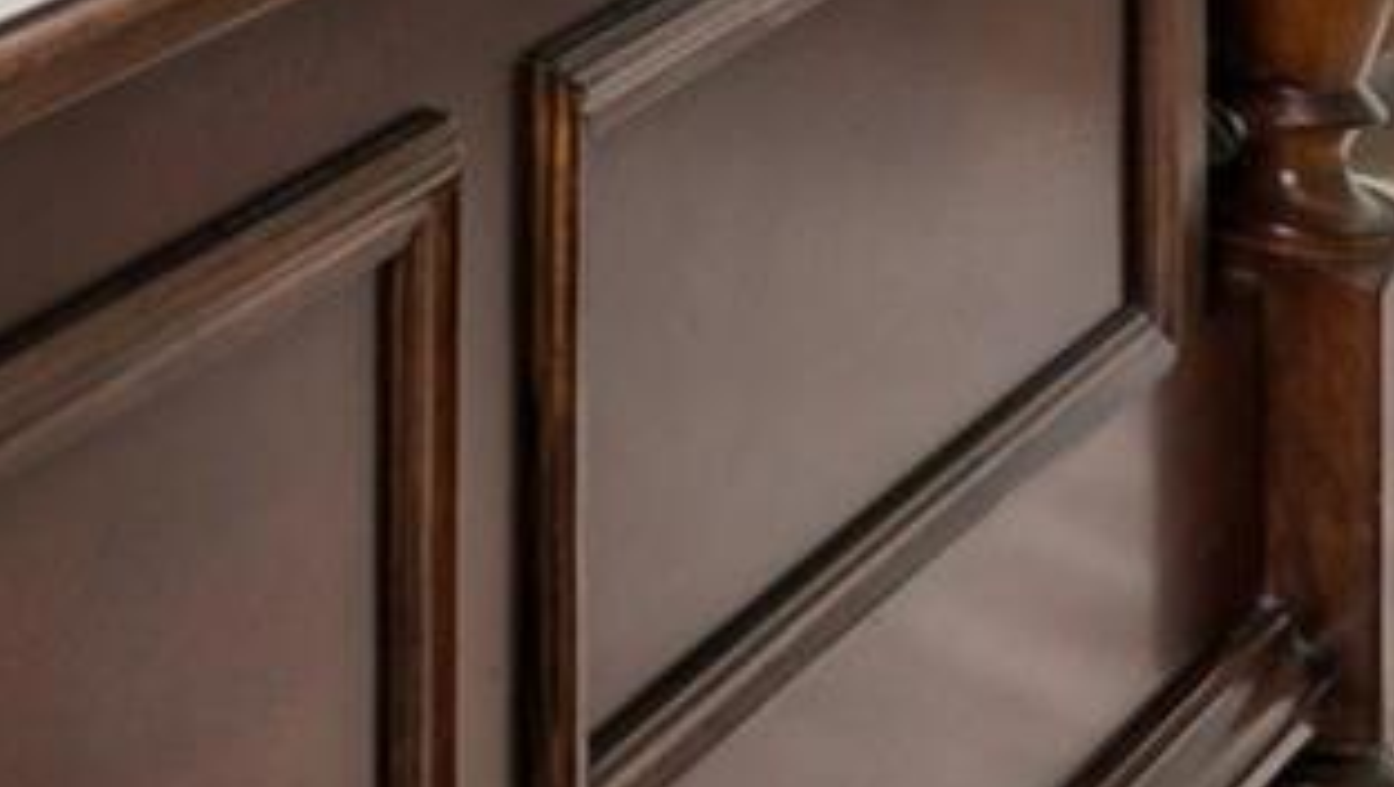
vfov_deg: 9.4
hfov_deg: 16.3
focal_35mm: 111
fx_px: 4120
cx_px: -1090
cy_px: -1290
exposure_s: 1/5
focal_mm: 16.2
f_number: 13
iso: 200
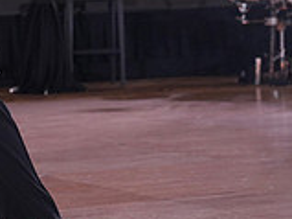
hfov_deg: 9.8
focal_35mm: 200
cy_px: -45
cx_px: -26
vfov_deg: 7.4
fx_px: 1686
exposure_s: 1/400
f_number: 4
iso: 1250
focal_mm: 57
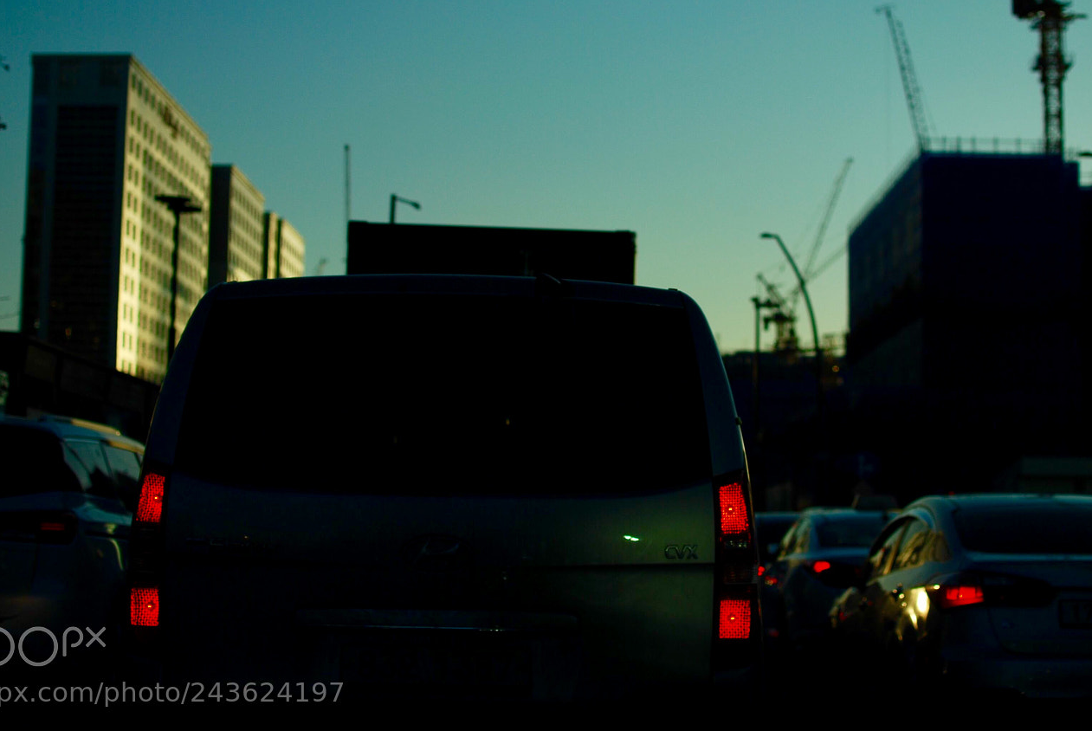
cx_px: 584
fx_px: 2024
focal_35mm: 67
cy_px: 297
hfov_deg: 30.2
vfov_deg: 20.5
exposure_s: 1/2000
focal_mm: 35
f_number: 2.2
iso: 100
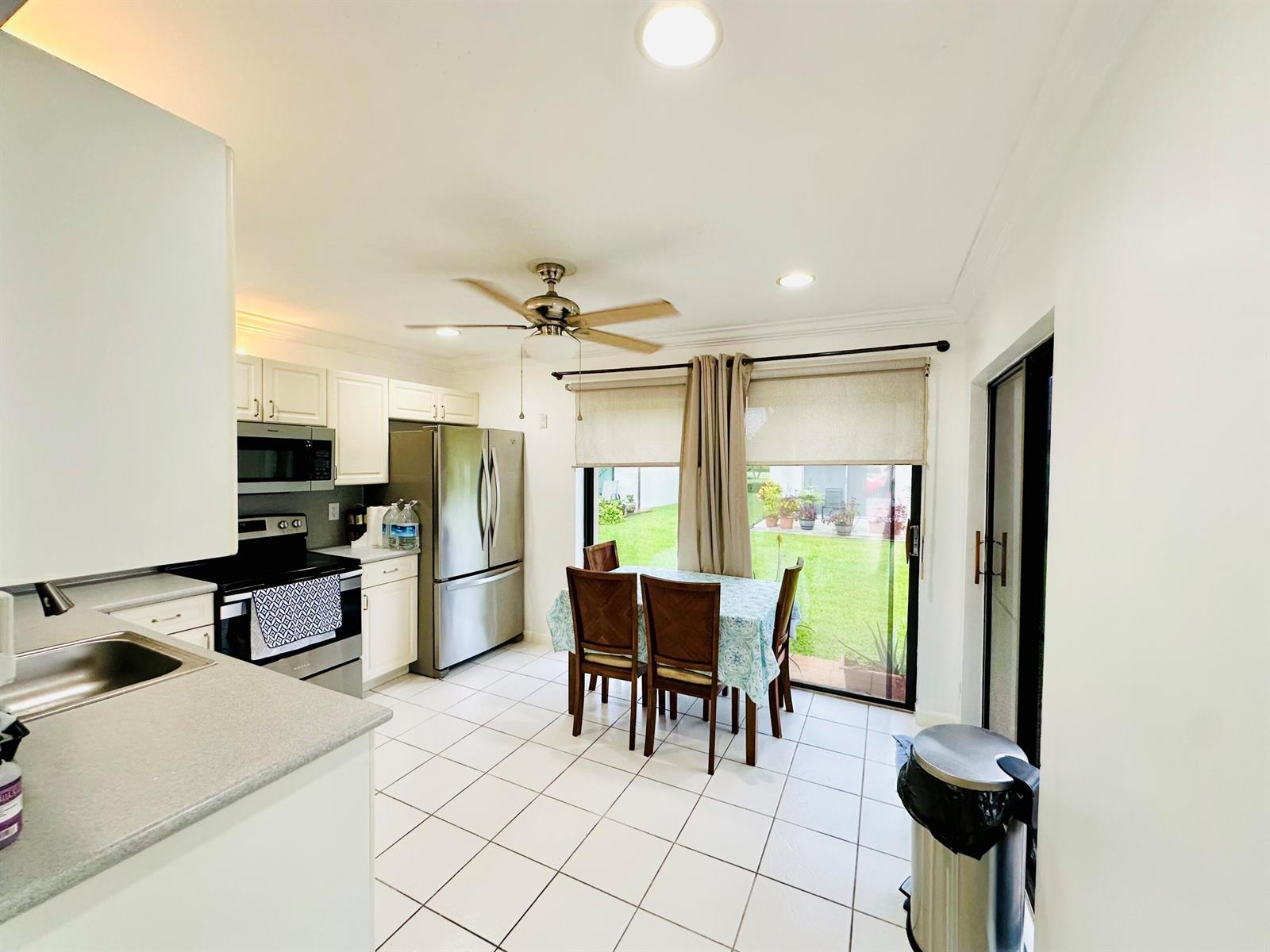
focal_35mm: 14
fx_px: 514
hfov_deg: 102.1
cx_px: 635
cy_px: 476
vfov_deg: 85.7
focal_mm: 2.22
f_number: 2.2
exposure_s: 1/120
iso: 250
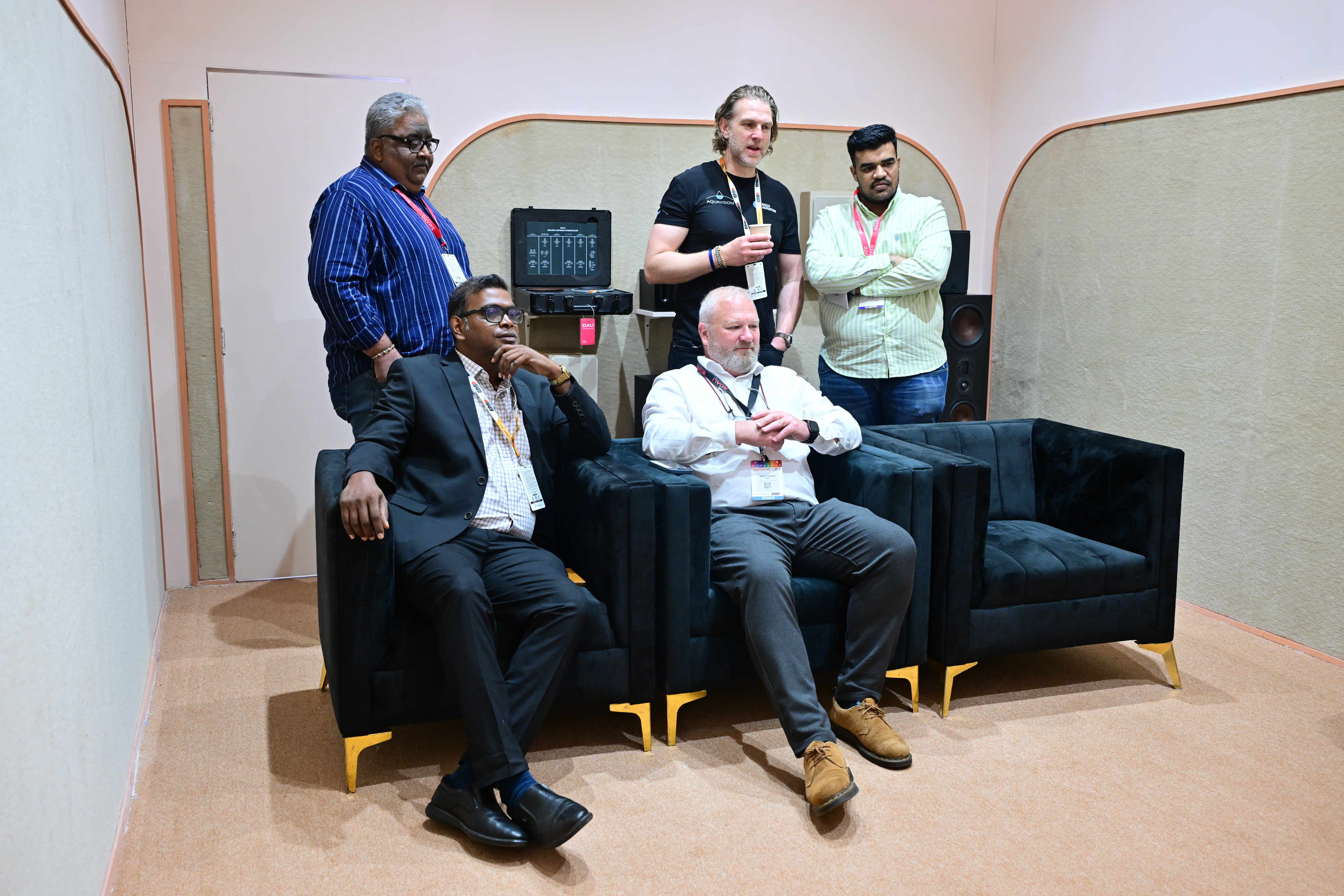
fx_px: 1157
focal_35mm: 31
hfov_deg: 60.3
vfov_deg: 42.3
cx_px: 672
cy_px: 448
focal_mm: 31
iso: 1250
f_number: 4
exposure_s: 1/100
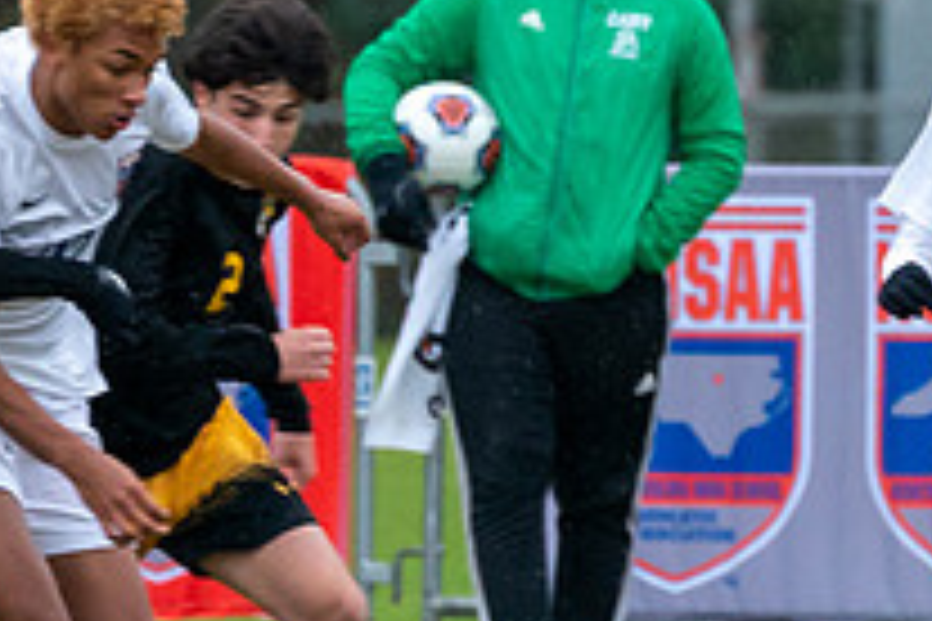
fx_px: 47166
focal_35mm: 1822
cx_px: 925
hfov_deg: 1.1
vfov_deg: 0.8
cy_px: 476
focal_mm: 400
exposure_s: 1/800
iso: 2500
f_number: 5.6
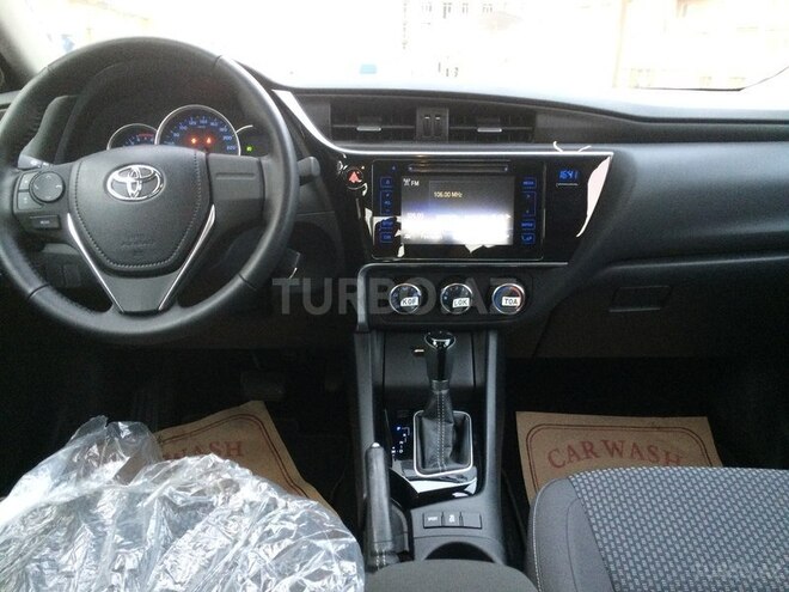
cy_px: 296
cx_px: 394
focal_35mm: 29
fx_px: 661
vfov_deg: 48.2
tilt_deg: -20.1
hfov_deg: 61.7
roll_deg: -1.2
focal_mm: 4.15
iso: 250
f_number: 2.2
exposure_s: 1/33
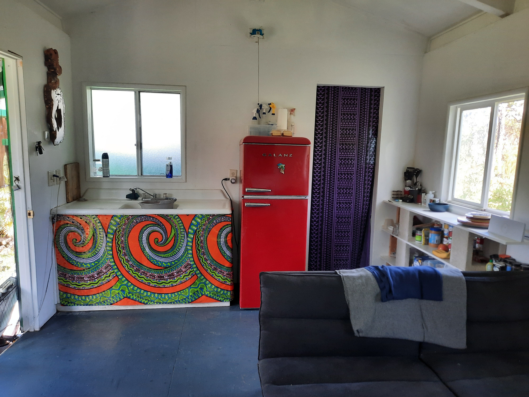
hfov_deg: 69.4
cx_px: 264
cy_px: 198
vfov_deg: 54.9
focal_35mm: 25
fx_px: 382
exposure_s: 1/60
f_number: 2
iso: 160
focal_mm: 4.6
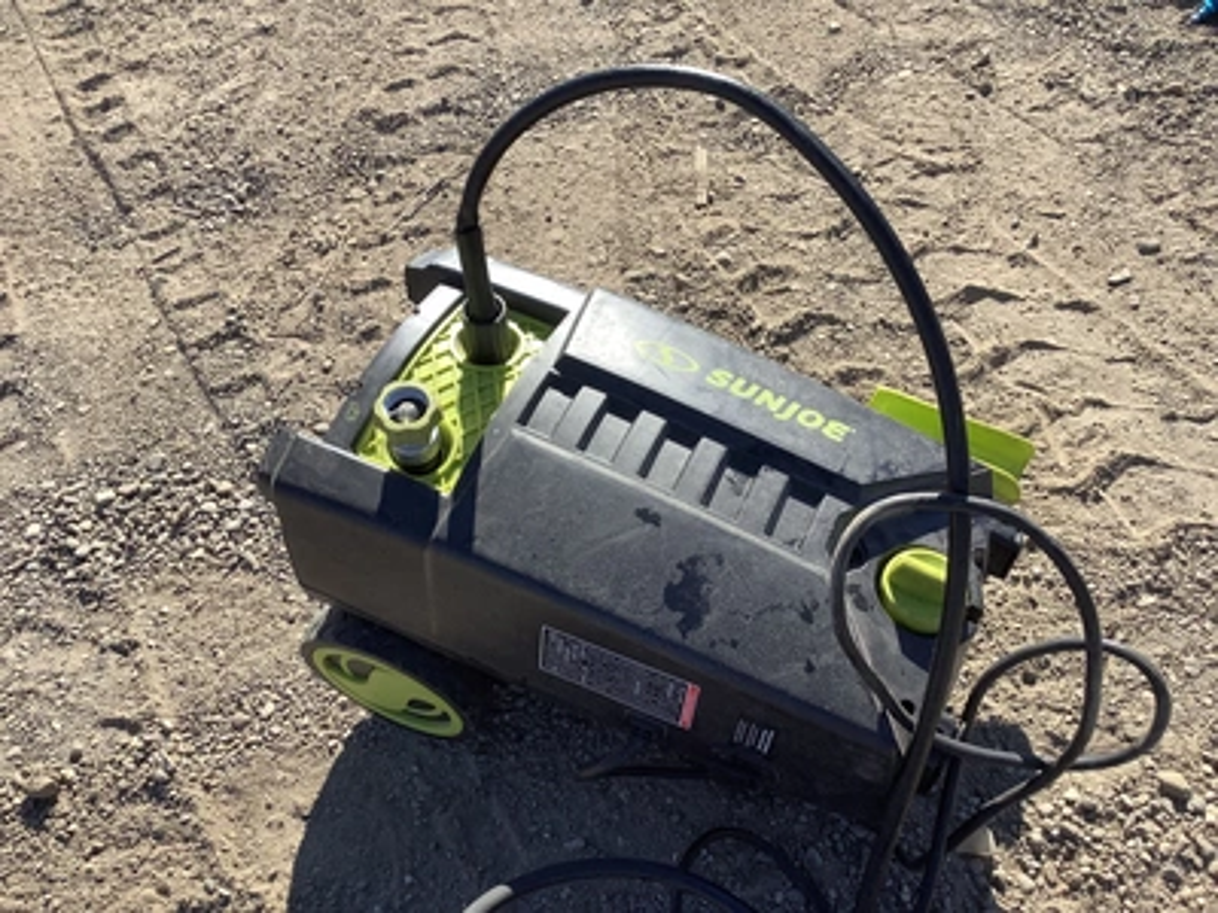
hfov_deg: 58.4
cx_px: 609
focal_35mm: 31
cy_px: 456
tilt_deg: -51.3
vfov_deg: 45.4
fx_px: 1091
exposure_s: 1/657
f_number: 2.4
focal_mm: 3.3
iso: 25
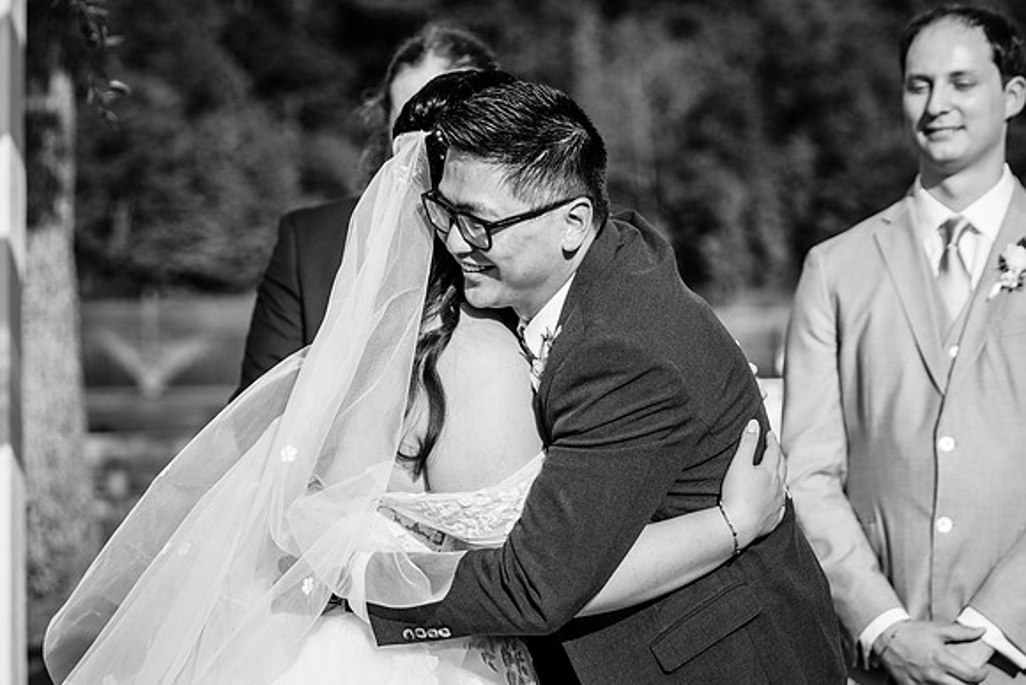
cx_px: 330
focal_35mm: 137
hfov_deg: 14.9
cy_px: 381
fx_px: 3919
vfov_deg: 10.0
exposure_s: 1/1250
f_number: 4
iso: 100
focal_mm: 99
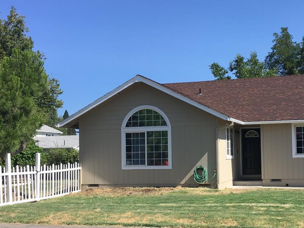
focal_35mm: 46
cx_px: 214
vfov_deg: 31.3
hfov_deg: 40.5
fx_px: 404
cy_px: 145
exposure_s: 1/1350
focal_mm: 4.15
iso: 25
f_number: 2.2
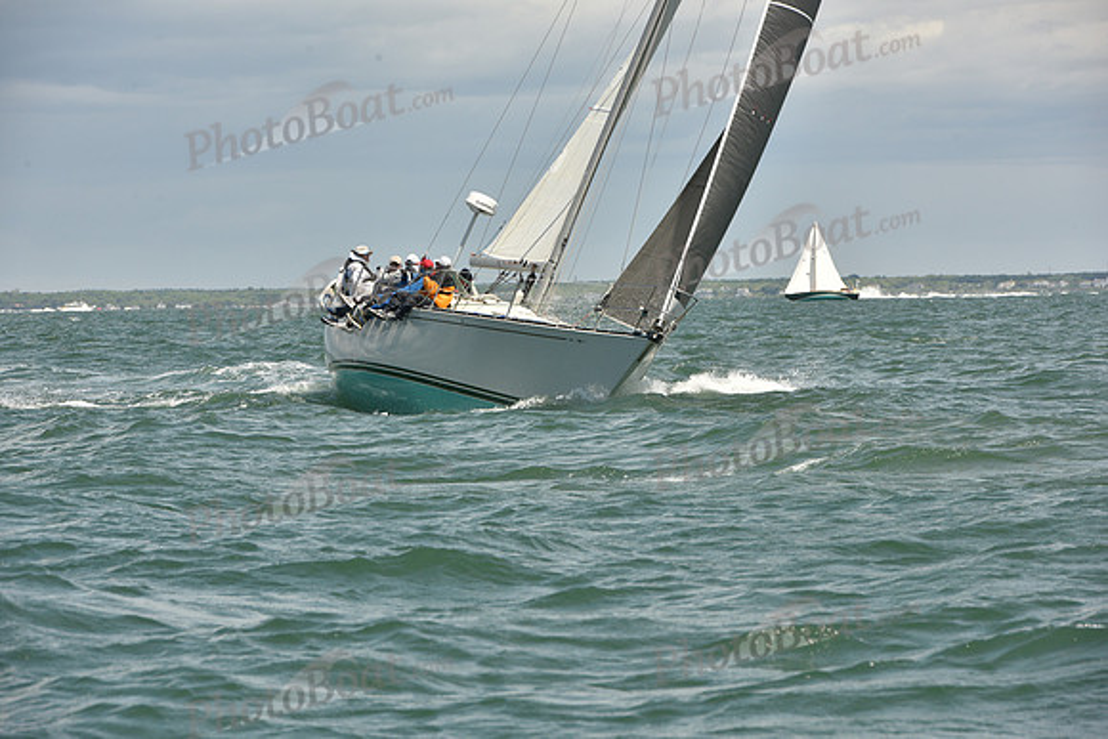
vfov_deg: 6.9
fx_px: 6157
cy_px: 370
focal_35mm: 200
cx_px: 554
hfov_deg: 10.3
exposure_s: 1/800
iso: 320
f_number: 11
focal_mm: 200
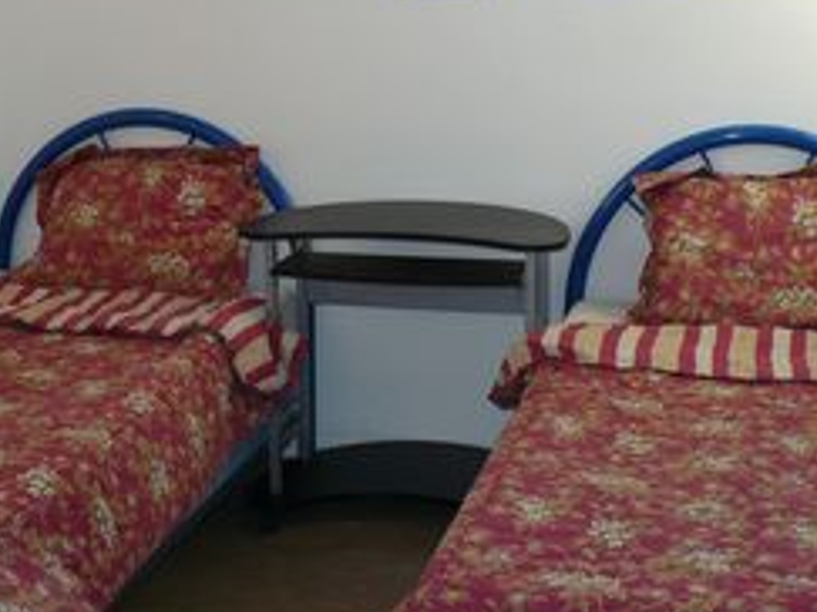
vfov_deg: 25.9
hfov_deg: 34.3
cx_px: 447
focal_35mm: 56
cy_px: 205
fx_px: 1321
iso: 100
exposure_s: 1/60
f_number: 2.8
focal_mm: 6.1
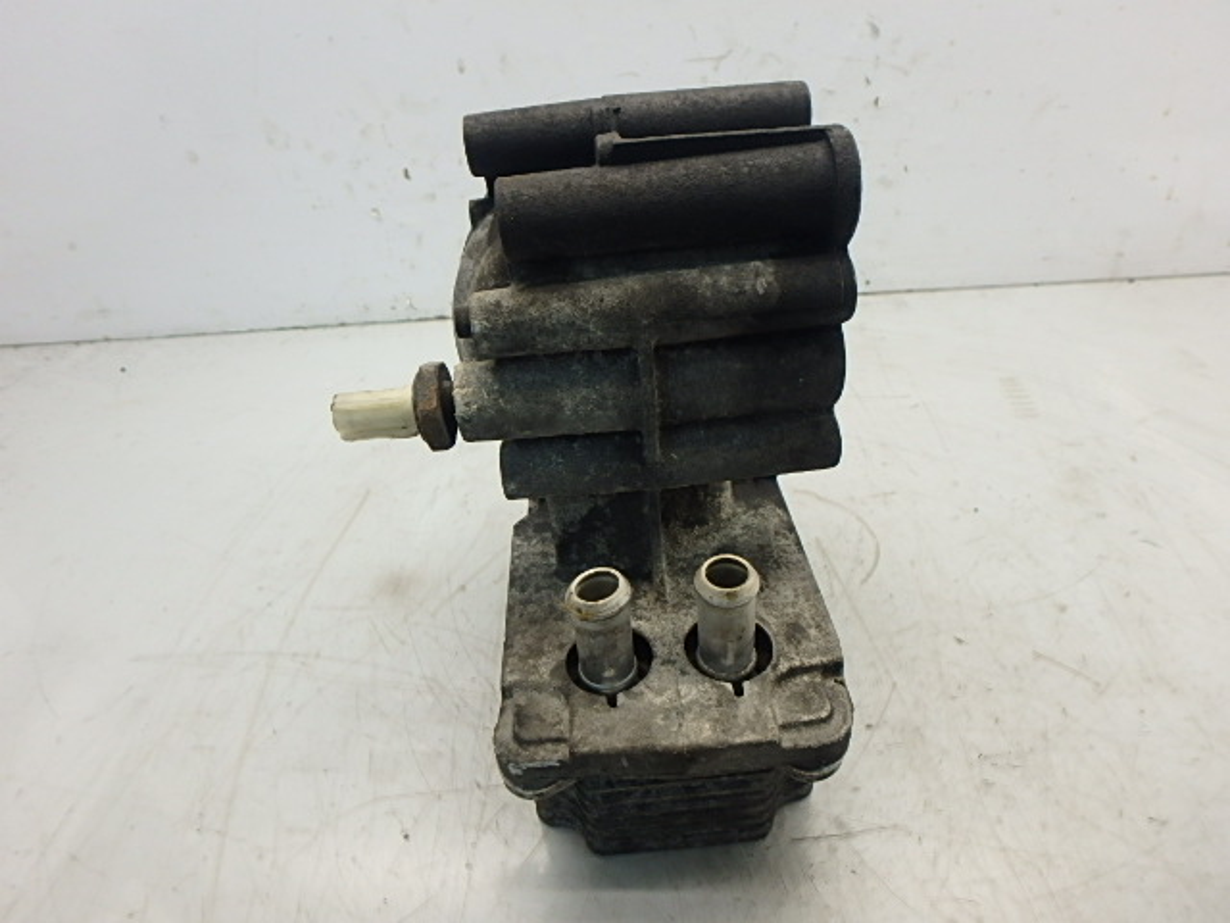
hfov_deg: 79.0
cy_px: 462
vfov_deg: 63.4
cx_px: 615
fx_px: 746
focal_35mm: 21
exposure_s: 1/60
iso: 200
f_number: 3.5
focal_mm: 3.7
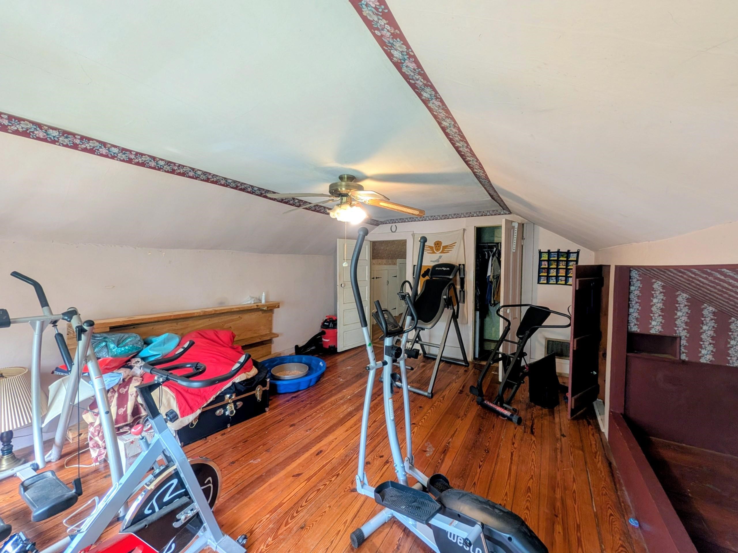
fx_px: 256
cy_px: 276
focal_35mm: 12
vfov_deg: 94.5
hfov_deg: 110.5
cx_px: 369
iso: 142
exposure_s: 1/30
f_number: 1.7
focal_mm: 2.02
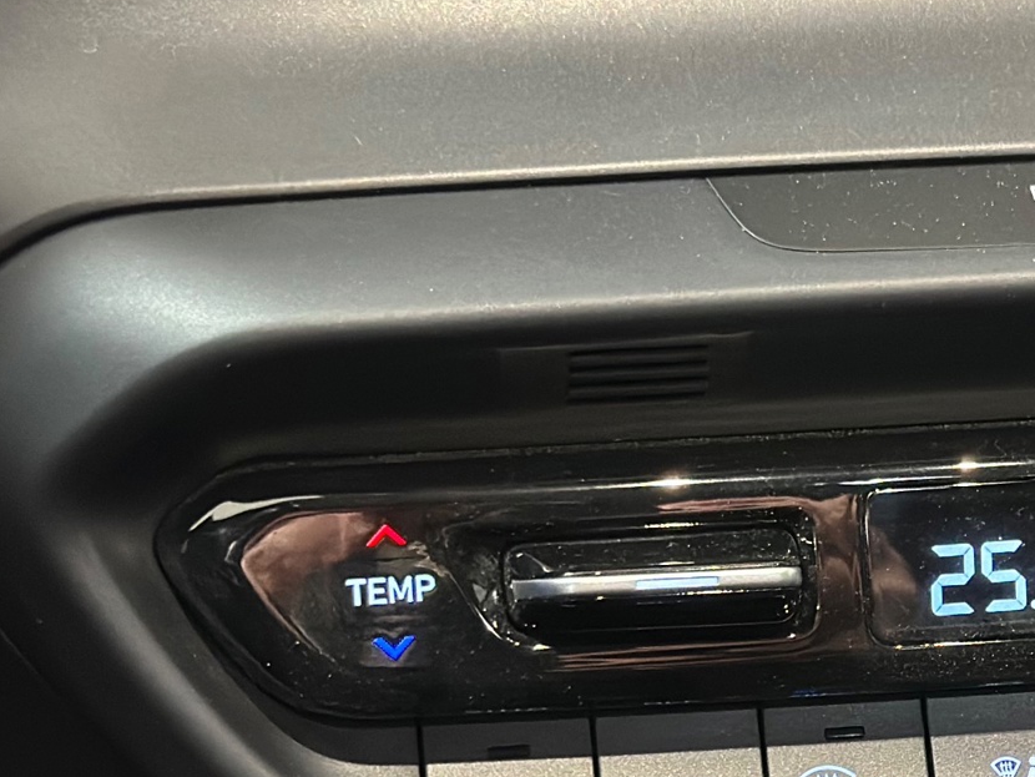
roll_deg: -3.0
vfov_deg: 13.3
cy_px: 612
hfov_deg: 17.3
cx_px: 1065
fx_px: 3320
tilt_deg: -21.4
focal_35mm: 111
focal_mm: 6.86
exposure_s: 1/25
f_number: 1.78
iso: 640
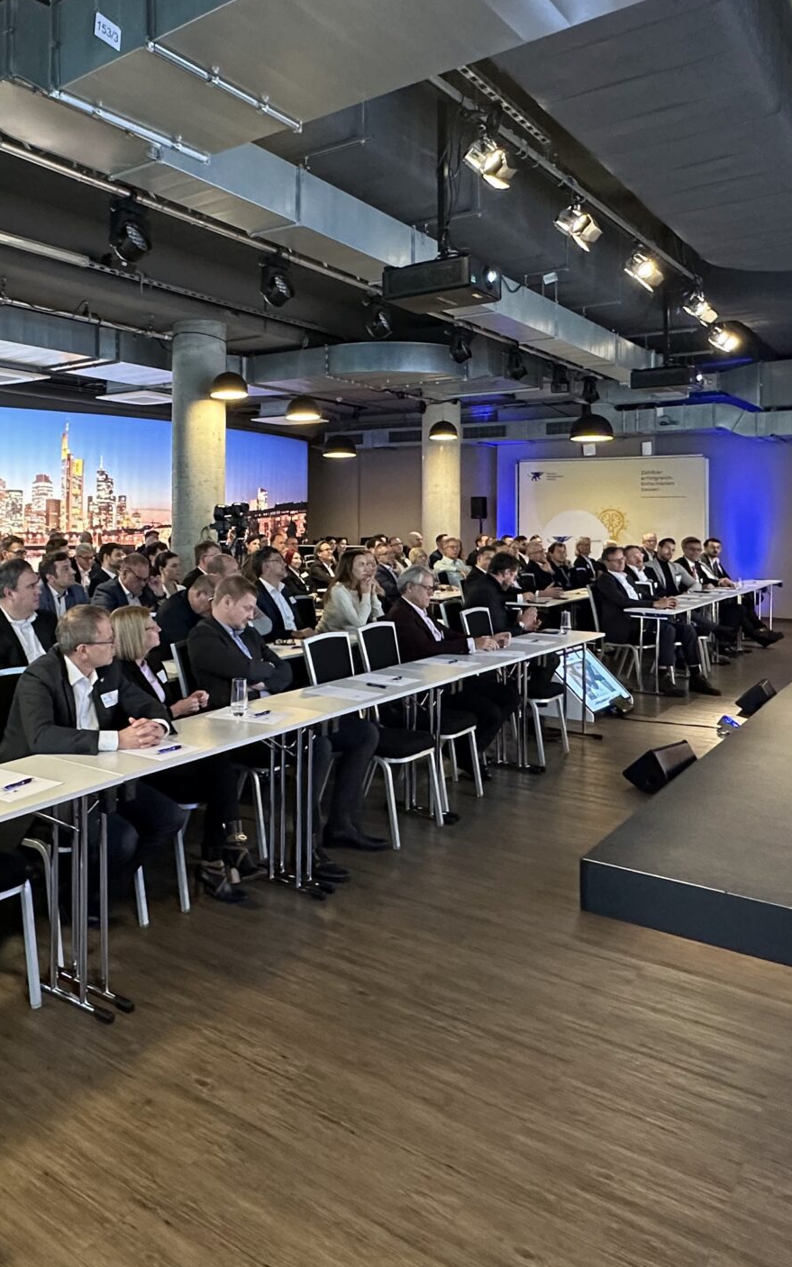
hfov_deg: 44.5
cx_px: 198
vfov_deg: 67.6
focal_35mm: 27
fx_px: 933
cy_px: 499
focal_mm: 2.22
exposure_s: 1/49
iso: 400
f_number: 2.2
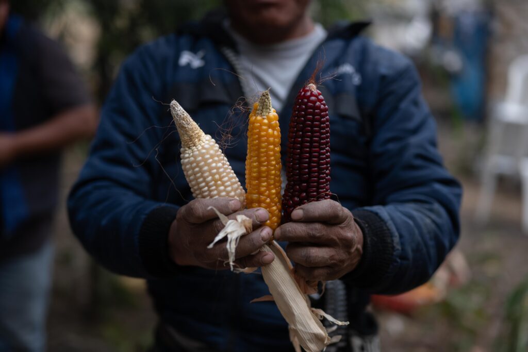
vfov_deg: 27.0
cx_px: 264
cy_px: 176
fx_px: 733
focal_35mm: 50
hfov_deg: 39.6
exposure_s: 1/125
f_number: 2
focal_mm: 50
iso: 400
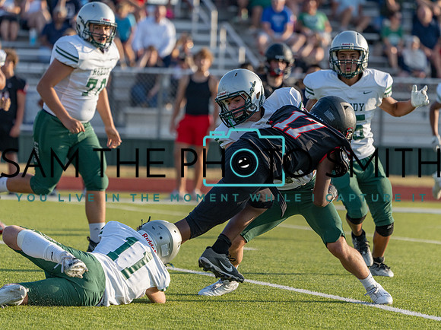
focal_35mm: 356
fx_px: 4530
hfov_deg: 5.6
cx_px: 269
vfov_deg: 4.2
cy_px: 179
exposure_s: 1/1000
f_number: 5.6
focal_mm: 303
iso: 400
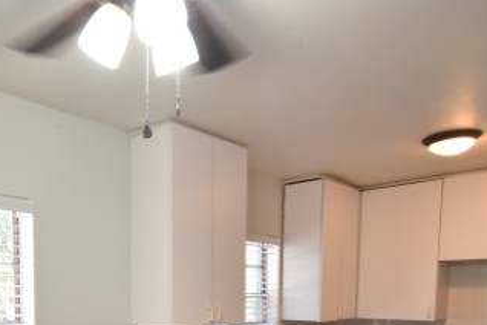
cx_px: 126
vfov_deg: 35.0
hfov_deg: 53.4
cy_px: 331
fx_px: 460
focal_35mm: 34
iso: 800
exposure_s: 1/90
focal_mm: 10
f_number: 3.5
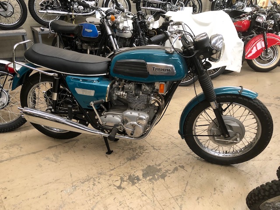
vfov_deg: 49.7
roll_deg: +0.6
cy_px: 105
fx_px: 226
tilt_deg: -26.1
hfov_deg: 63.4
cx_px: 140
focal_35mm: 28
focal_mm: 3.99
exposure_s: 1/17
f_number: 1.8
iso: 80
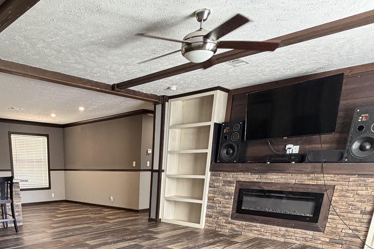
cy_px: 259
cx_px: 99
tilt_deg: -17.2
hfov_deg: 60.6
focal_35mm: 29
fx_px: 301
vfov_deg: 38.8
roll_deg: -0.1
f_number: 2.2
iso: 320
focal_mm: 2.22
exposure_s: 1/60
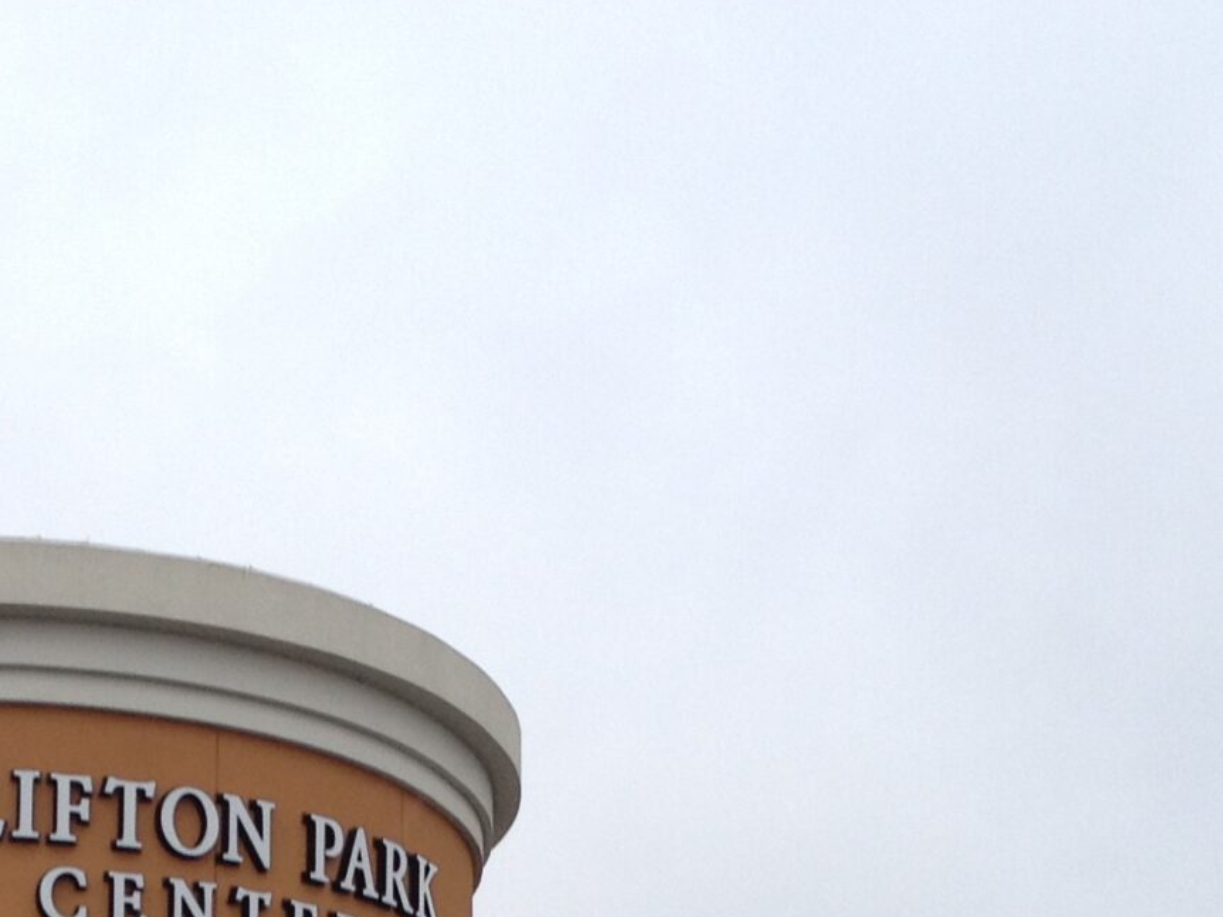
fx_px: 3673
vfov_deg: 13.5
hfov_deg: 18.6
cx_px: 125
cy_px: 1347
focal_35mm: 104
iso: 64
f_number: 2.4
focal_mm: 4.28
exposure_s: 1/211
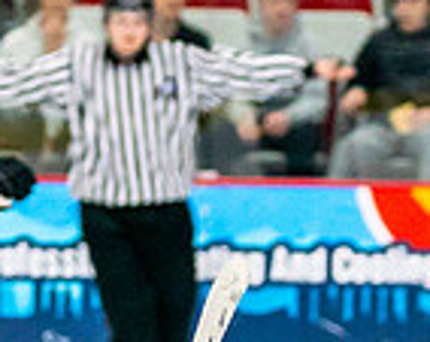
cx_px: -47
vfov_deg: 2.7
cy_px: 516
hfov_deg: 3.4
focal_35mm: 575
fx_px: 7303
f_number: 2.8
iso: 3200
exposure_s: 1/1000
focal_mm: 94
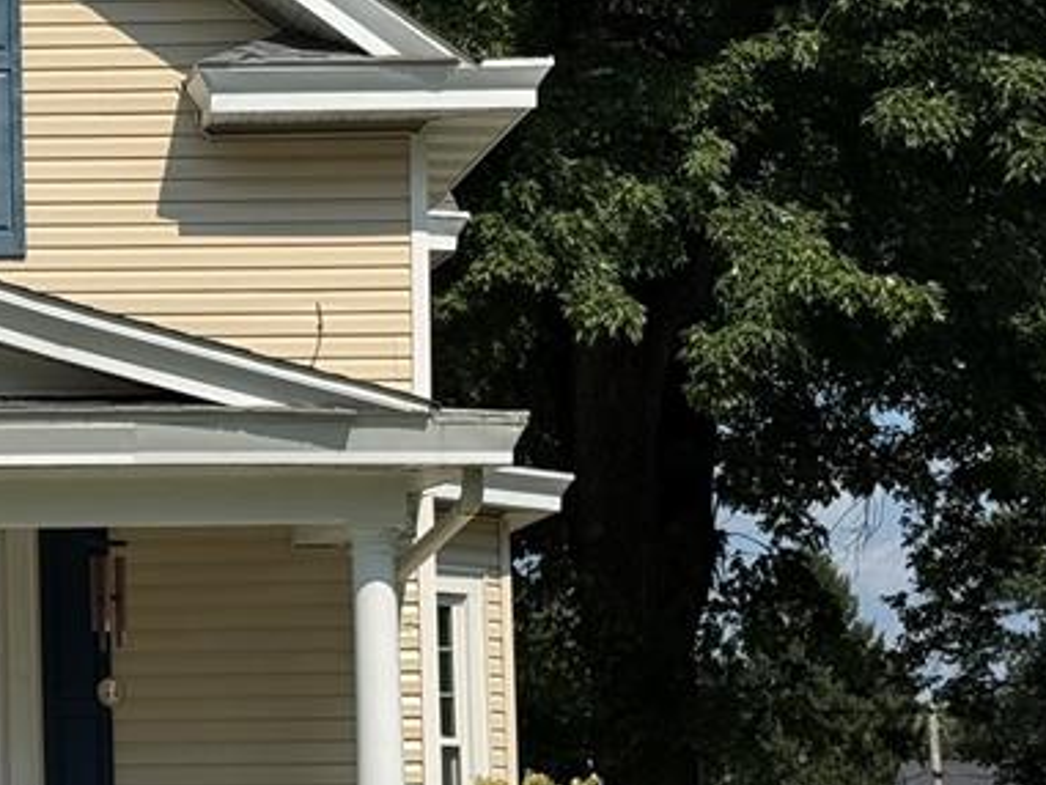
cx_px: -324
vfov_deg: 11.5
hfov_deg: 14.6
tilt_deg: +5.2
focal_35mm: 129
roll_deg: +0.8
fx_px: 3899
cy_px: 478
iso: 64
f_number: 1.78
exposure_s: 1/9901
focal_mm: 6.76
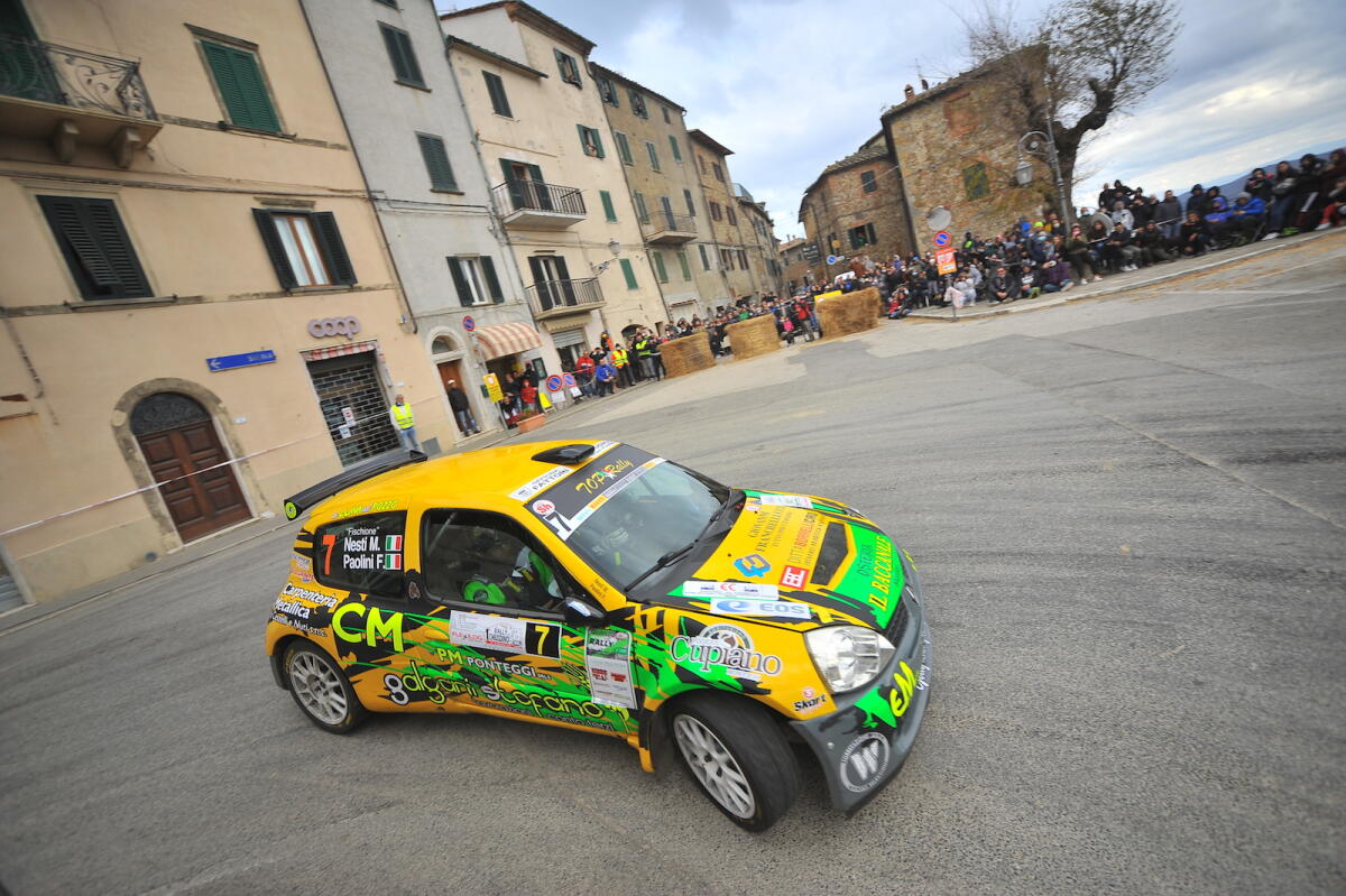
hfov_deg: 100.4
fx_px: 561
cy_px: 448
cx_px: 673
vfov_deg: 77.3
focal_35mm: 15
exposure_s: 1/500
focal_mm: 15
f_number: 4.5
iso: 400
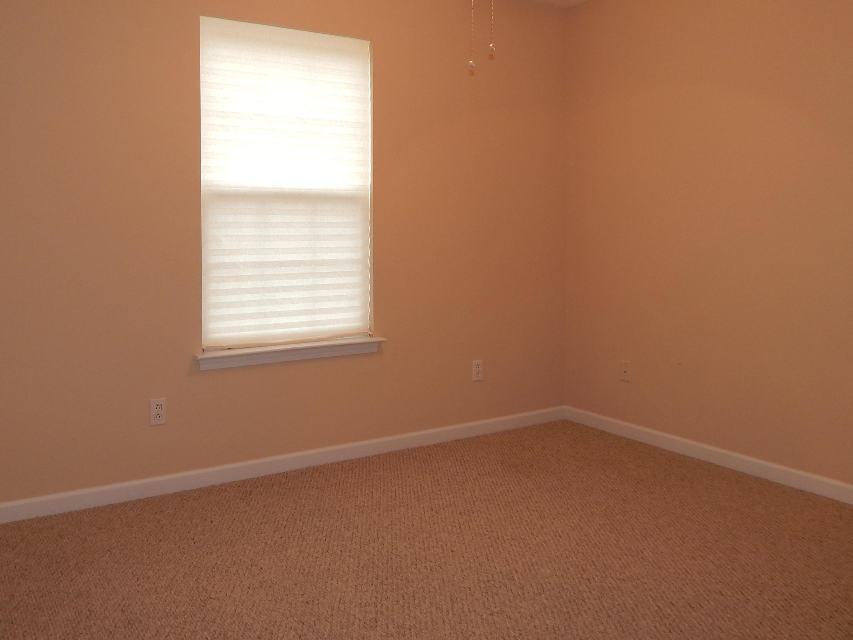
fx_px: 764
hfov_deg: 58.2
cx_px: 379
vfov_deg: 45.2
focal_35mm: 31
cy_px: 255
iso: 125
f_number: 3
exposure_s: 1/50
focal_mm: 4
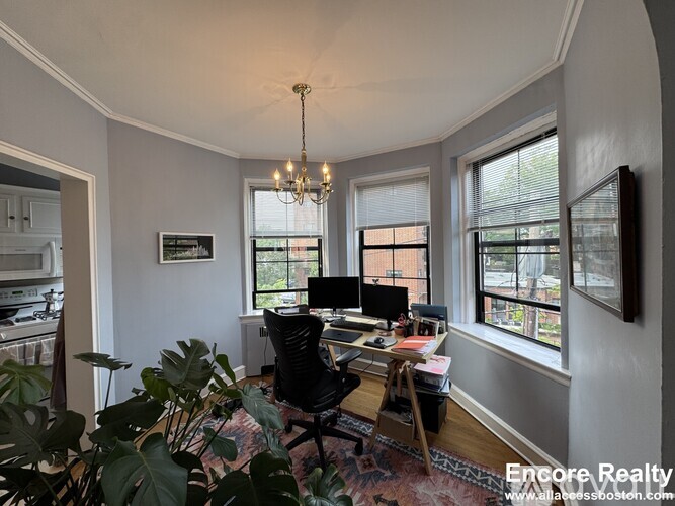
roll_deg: +0.1
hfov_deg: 102.1
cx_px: 338
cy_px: 253
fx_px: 273
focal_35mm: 14
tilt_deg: -0.9
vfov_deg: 85.7
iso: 50
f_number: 2.2
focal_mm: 2.22
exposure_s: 1/120
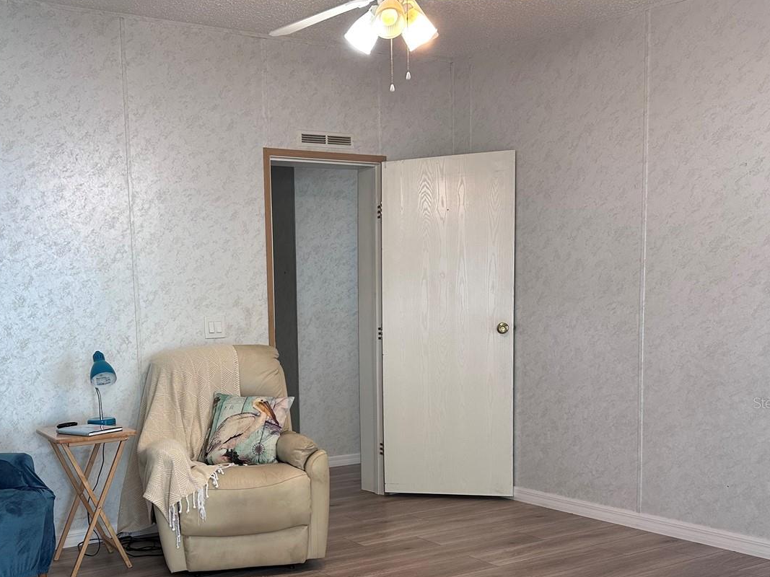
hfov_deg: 50.2
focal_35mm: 36
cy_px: 402
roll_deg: +2.2
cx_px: 244
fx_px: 801
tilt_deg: -7.0
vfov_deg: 39.0
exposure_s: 1/120
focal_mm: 6.86
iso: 160
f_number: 1.78
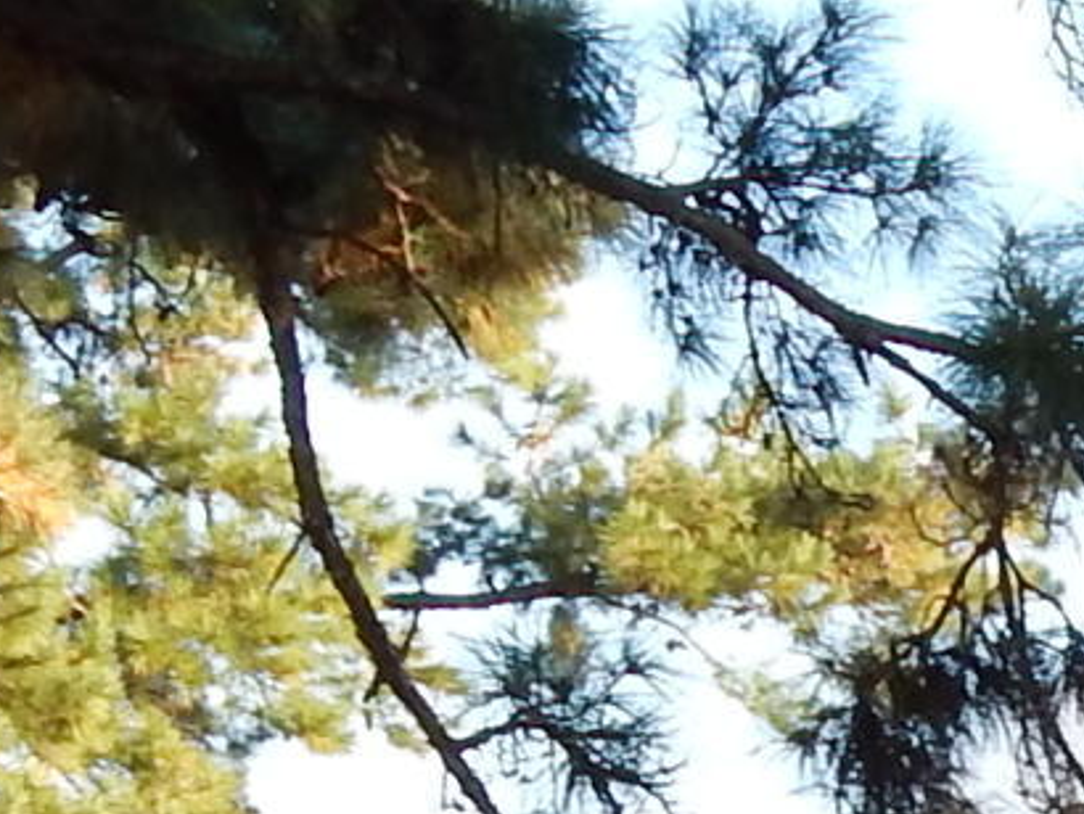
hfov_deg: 7.0
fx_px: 8711
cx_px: 1853
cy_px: 2188
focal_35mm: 278
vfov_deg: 5.1
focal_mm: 6.8
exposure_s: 1/160
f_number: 3.4
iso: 125
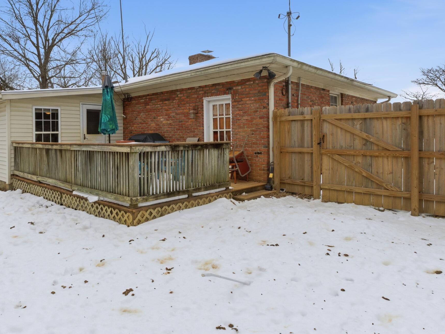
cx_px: 178
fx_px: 321
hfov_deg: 68.7
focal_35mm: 25
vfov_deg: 54.5
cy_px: 136
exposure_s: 1/4000
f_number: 11
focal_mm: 10
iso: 400
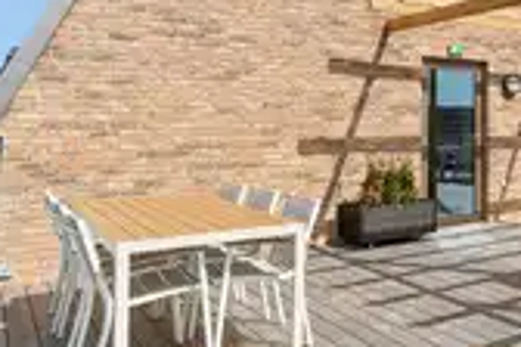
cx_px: 512
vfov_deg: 32.0
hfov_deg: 41.5
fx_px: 597
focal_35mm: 41
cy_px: 99
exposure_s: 1/500
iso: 200
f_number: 8
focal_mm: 11
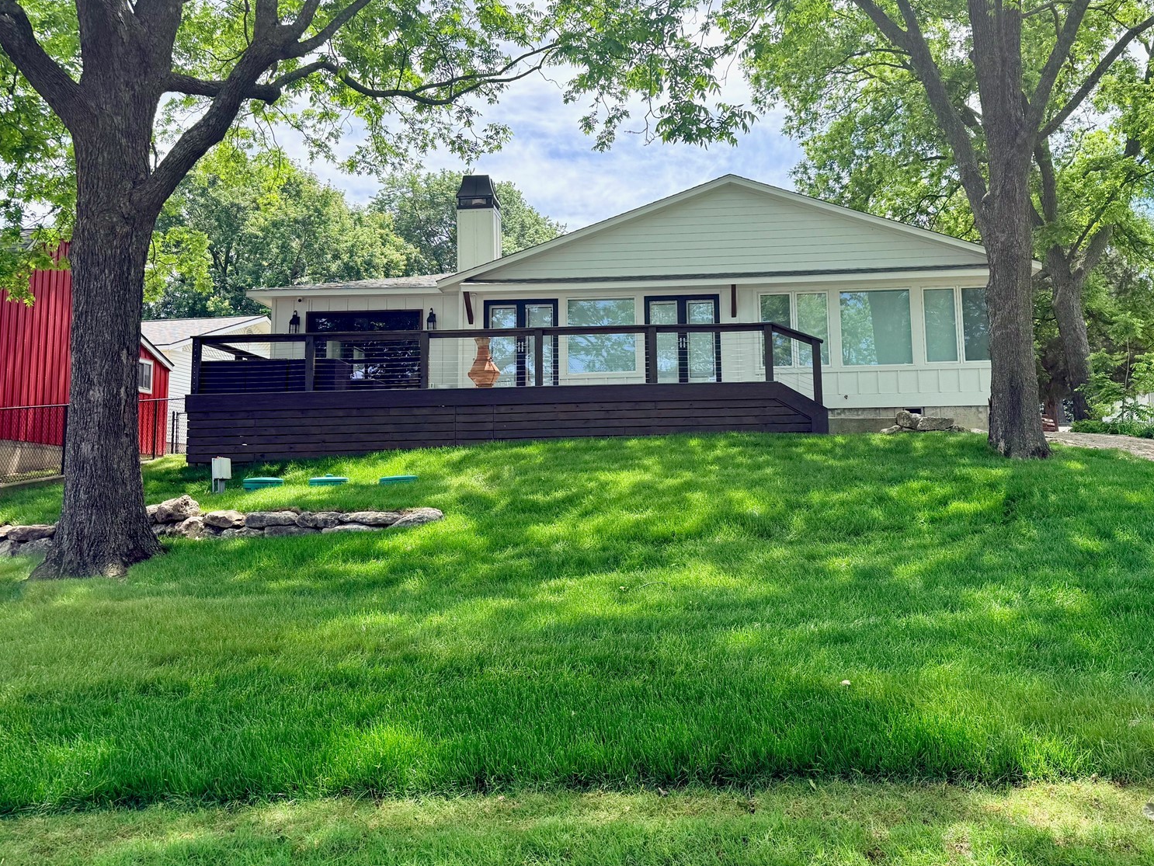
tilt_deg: +9.4
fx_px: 1034
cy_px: 380
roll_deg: +0.9
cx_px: 658
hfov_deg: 58.1
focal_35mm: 31
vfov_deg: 45.4
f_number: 1.78
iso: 80
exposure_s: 1/1653
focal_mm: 6.76
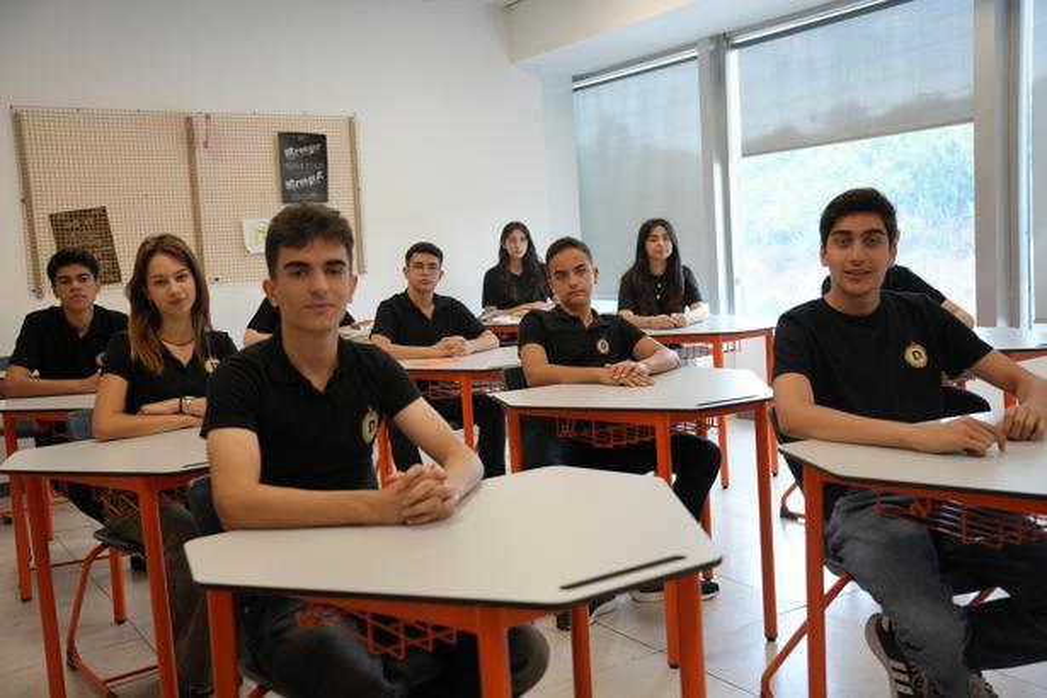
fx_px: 1076
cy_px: 349
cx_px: 524
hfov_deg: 51.9
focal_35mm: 37
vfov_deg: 35.9
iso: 640
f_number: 4
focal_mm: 37
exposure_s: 1/160
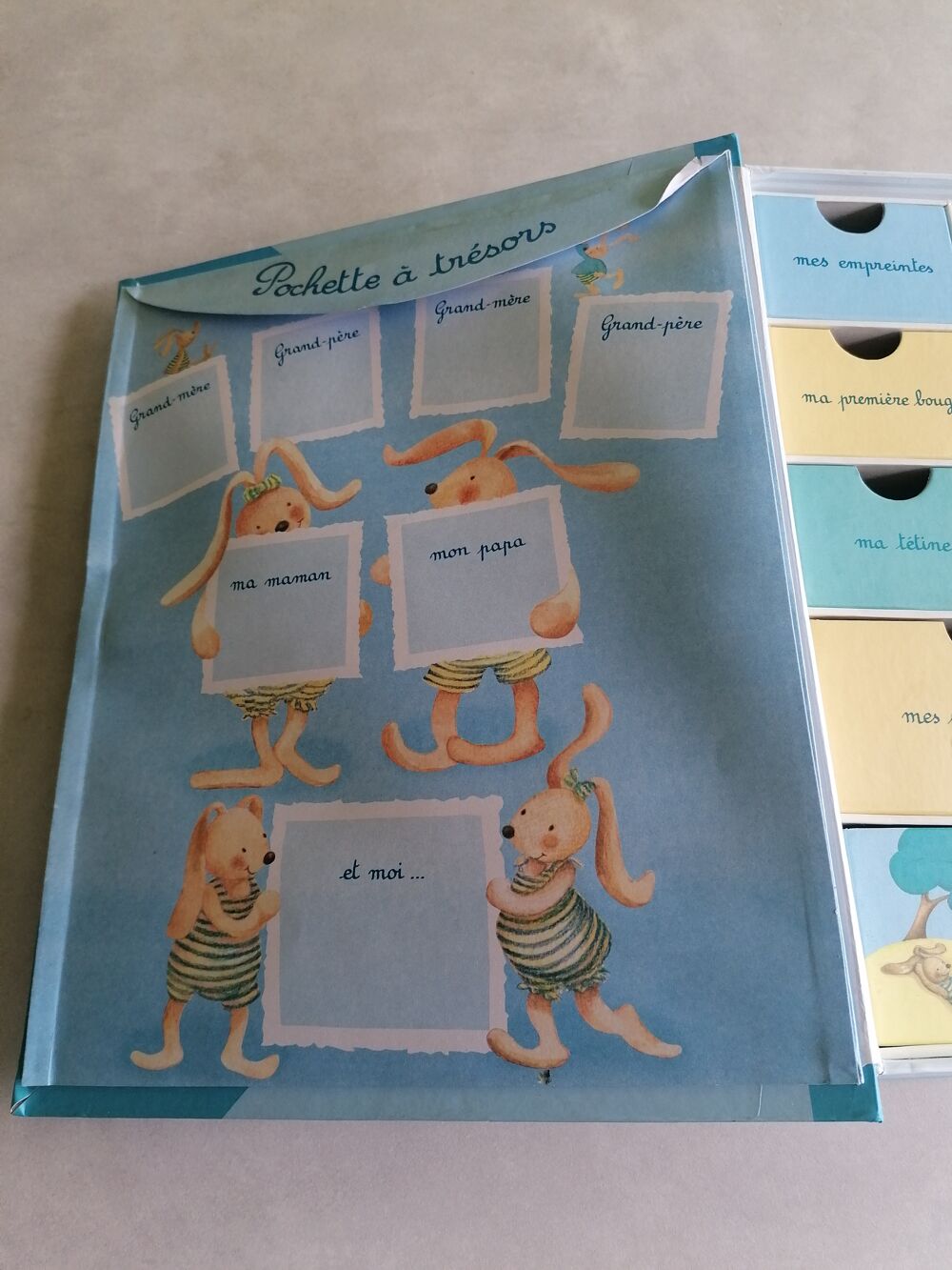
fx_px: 990
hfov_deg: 51.4
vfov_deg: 65.3
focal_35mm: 27
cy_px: 635
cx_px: 476
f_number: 1.8
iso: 100
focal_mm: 4.75
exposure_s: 1/100
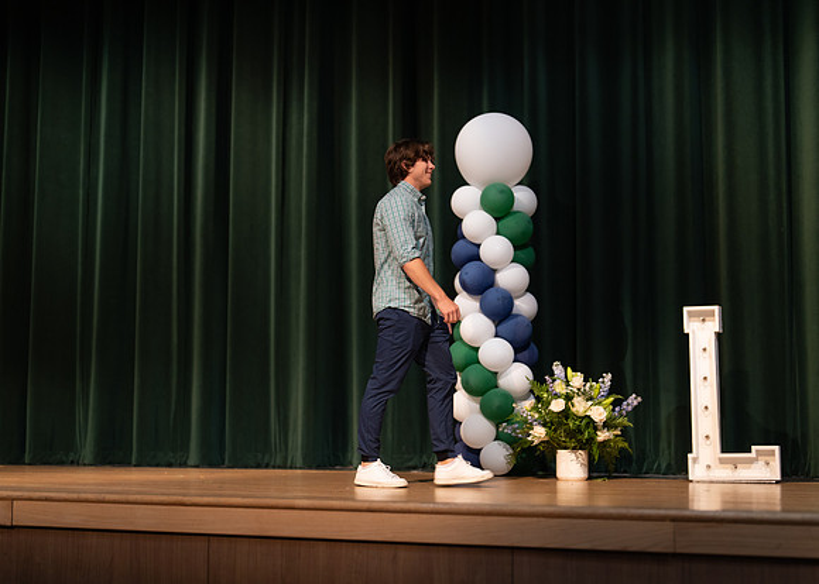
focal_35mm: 56
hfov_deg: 35.1
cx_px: 410
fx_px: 1294
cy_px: 292
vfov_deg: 25.5
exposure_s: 1/320
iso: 500
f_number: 1.2
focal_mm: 50
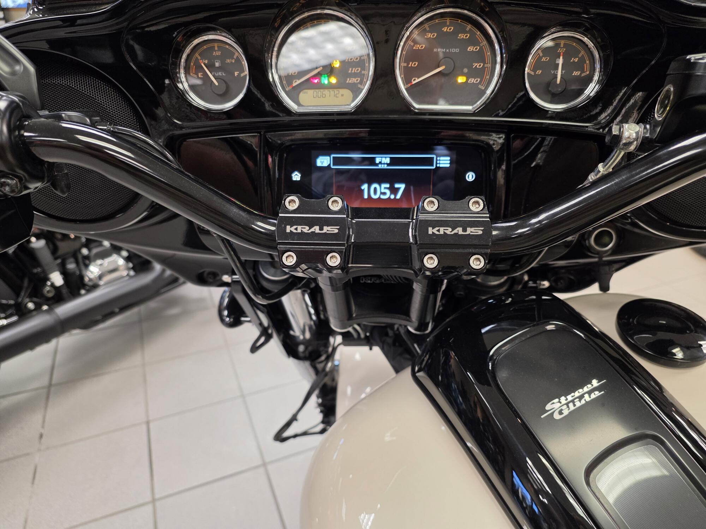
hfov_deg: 73.9
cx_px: 353
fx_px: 469
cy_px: 264
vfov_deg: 58.9
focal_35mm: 23
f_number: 1.7
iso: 250
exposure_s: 1/120
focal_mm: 6.25
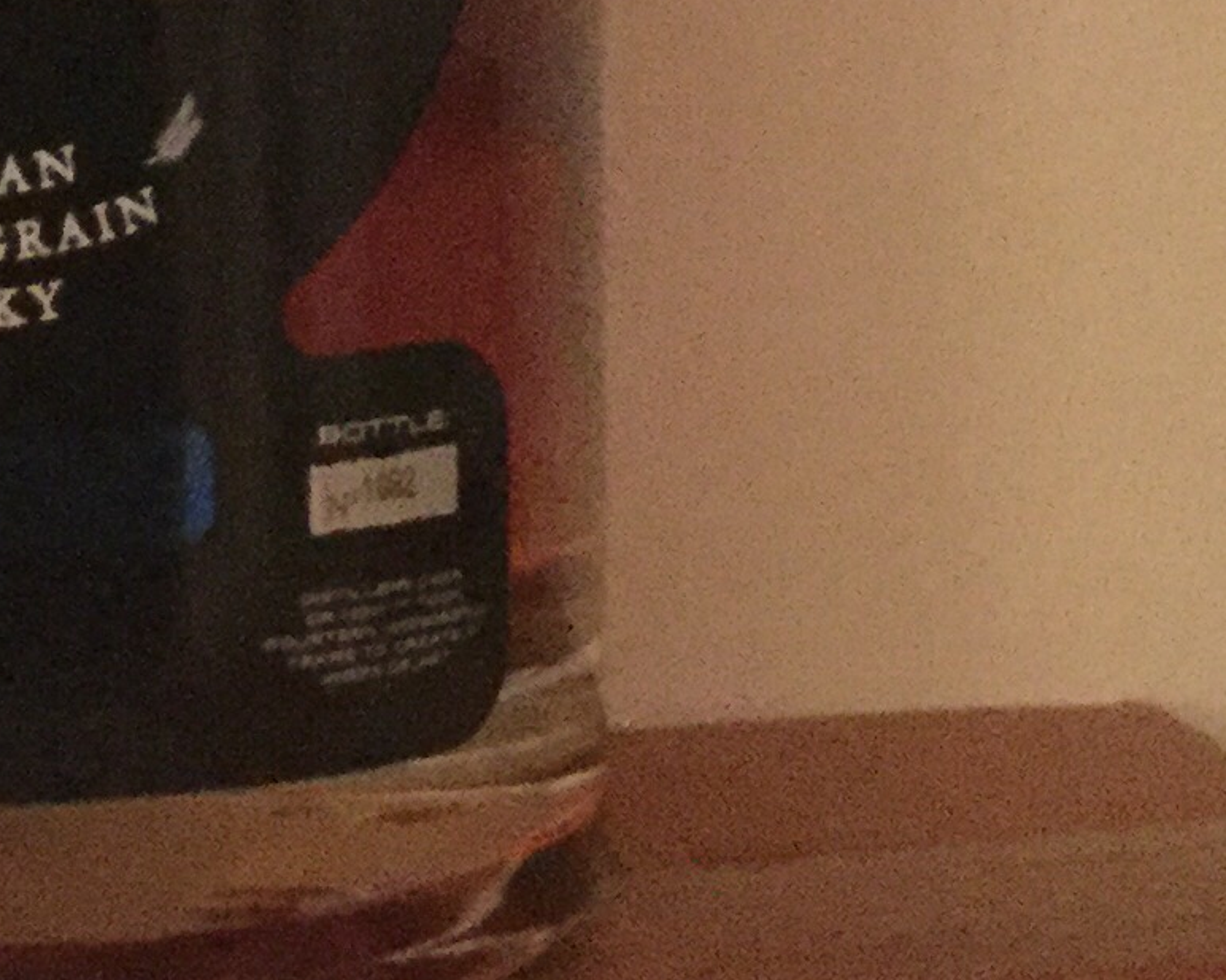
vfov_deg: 11.8
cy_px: -227
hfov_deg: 14.7
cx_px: -127
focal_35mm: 128
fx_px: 4643
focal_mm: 3.3
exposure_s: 1/17
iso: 800
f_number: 2.4
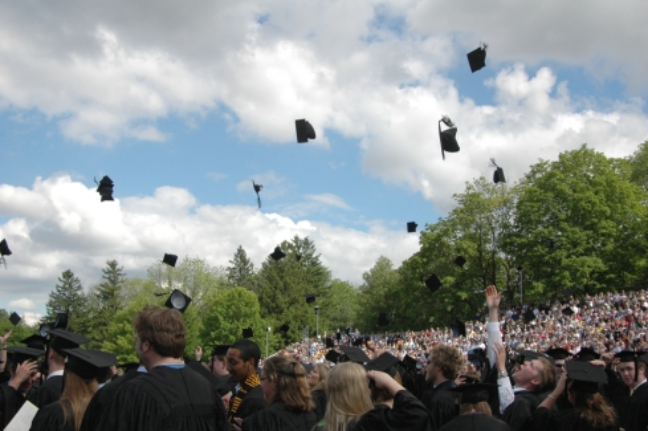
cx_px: 327
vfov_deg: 28.3
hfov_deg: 41.5
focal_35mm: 48
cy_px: 212
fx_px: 854
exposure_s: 1/400
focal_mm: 31
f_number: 10
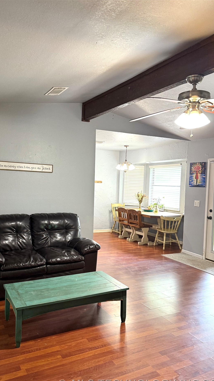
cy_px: 196
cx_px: 87
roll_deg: -1.1
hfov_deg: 42.7
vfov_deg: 69.8
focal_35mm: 27
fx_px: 272
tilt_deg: -3.2
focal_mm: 6.76
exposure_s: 1/60
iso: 320
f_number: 1.78
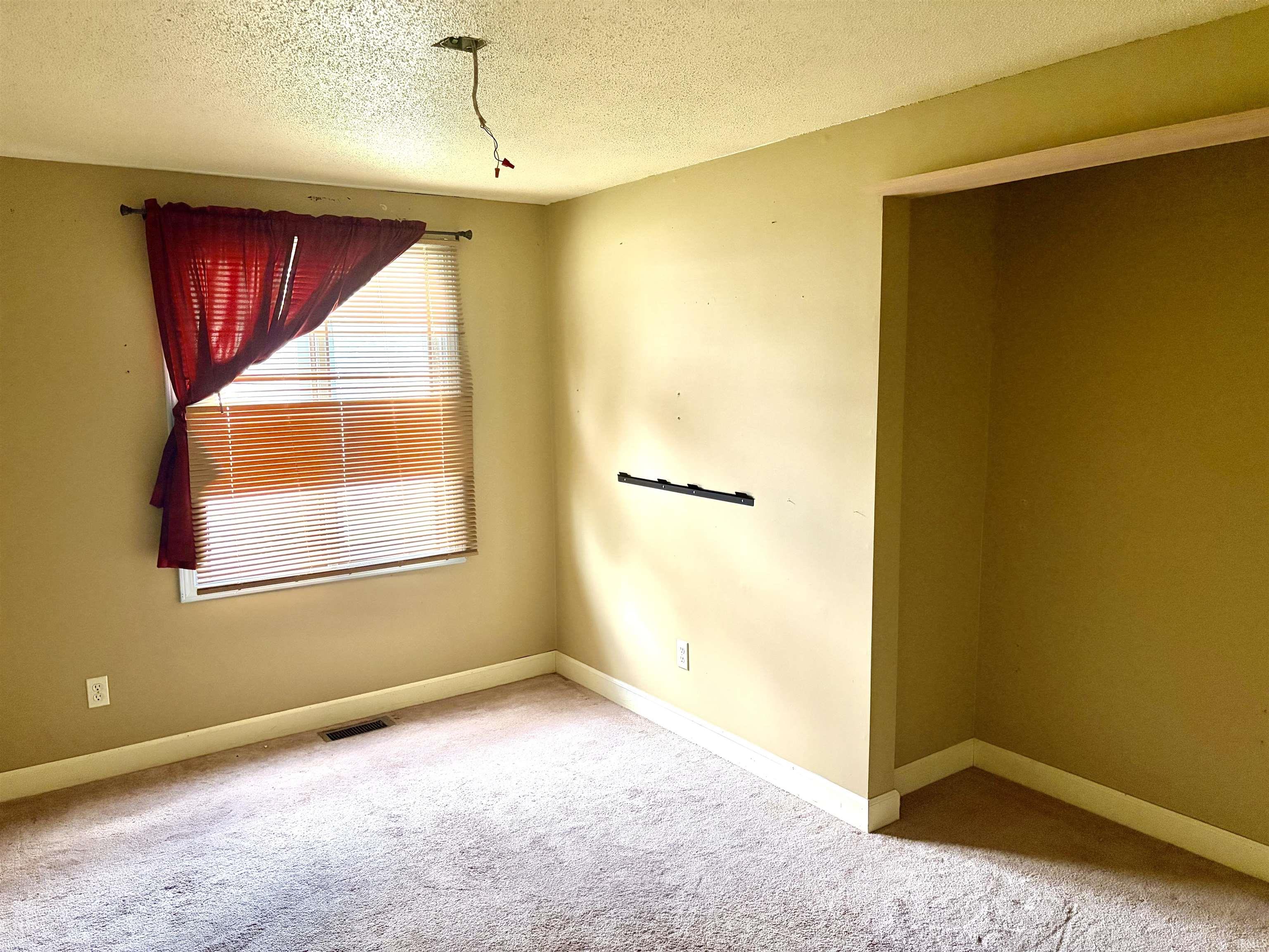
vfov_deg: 53.1
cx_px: 634
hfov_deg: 67.3
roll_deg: +1.1
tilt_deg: -7.0
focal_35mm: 26
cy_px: 476
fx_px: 953
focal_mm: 5.96
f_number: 1.6
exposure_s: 1/60
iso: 320
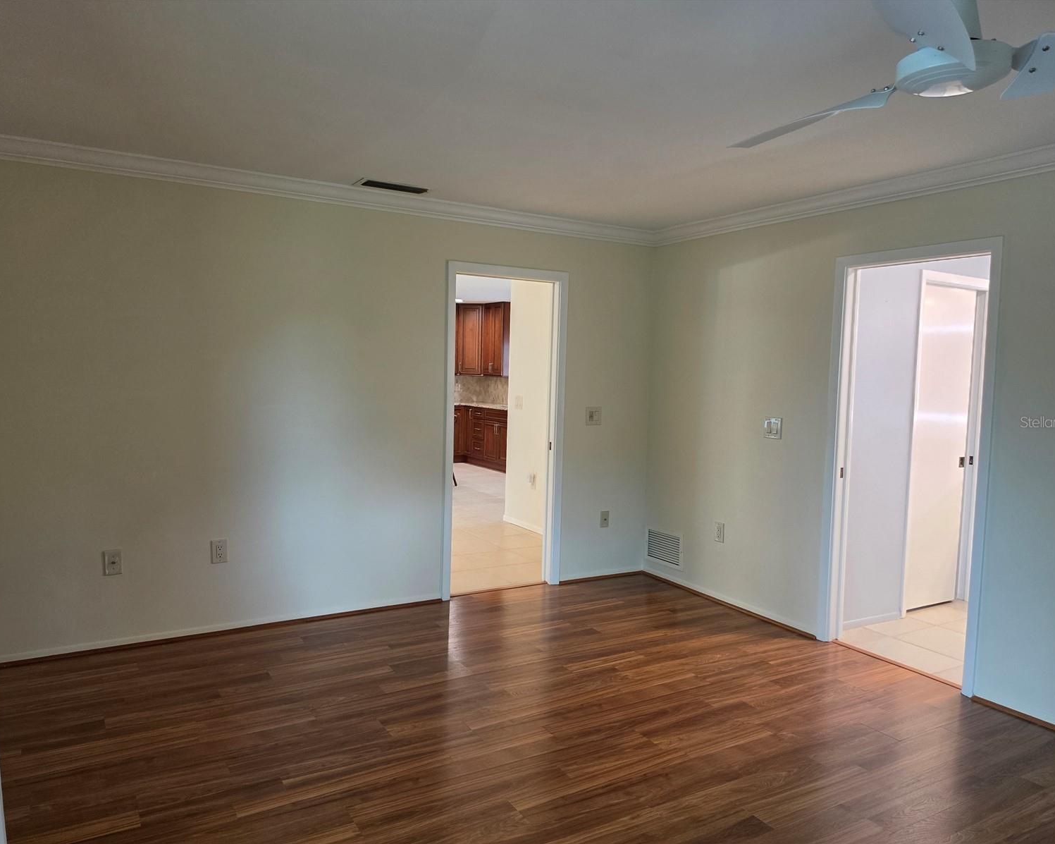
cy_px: 422
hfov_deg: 70.3
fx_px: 749
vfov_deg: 58.8
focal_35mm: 24
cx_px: 523
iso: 160
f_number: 1.4
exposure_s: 1/120
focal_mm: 6.5
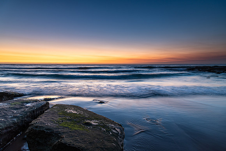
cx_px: 113
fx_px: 153
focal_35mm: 24
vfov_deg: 52.4
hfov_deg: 72.8
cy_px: 76
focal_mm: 24
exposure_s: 1
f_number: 6.3
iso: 200
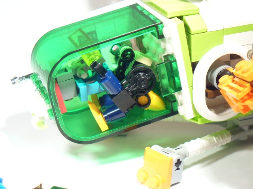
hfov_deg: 18.9
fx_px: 760
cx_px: 126
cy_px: 94
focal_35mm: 104
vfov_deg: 14.2
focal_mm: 17.2
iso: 100
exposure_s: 1/15
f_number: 3.5
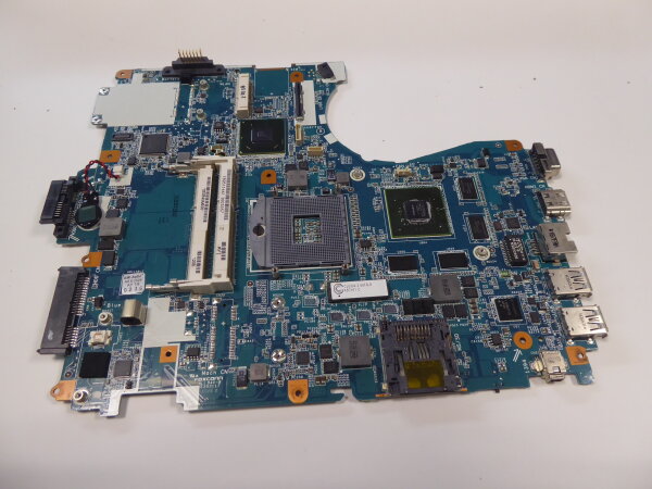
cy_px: 244
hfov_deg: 69.4
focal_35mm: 25
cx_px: 326
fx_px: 471
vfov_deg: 54.9
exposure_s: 1/60
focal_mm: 4.3
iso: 400
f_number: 3.3
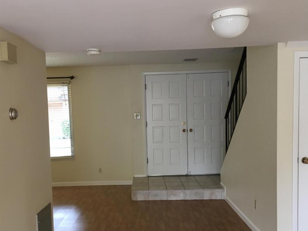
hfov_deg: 48.9
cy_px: 141
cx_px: 142
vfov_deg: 37.6
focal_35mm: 38
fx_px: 338
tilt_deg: -6.2
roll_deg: +3.1
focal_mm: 4.15
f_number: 2.2
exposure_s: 1/30
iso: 32
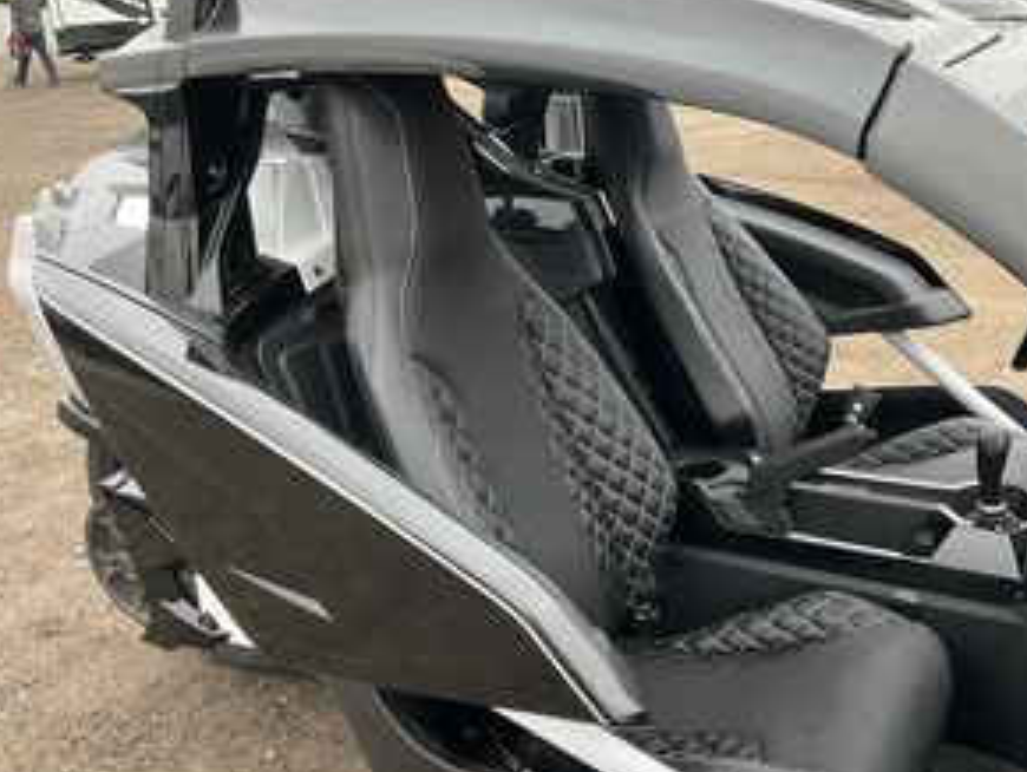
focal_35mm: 40
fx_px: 1188
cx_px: 627
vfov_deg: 35.8
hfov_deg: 46.4
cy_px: 478
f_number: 1.8
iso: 25
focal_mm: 3
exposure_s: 1/122
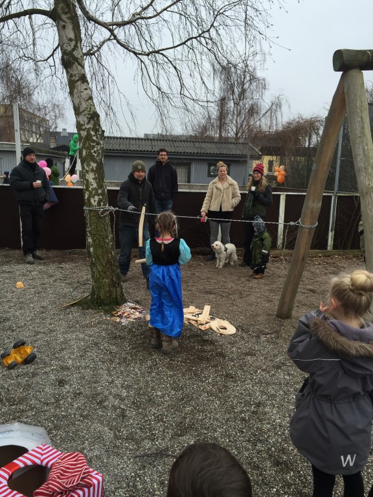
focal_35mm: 29
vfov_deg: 61.7
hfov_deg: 48.2
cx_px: 186
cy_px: 248
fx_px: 417
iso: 32
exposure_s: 1/186
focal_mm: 4.15
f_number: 2.2
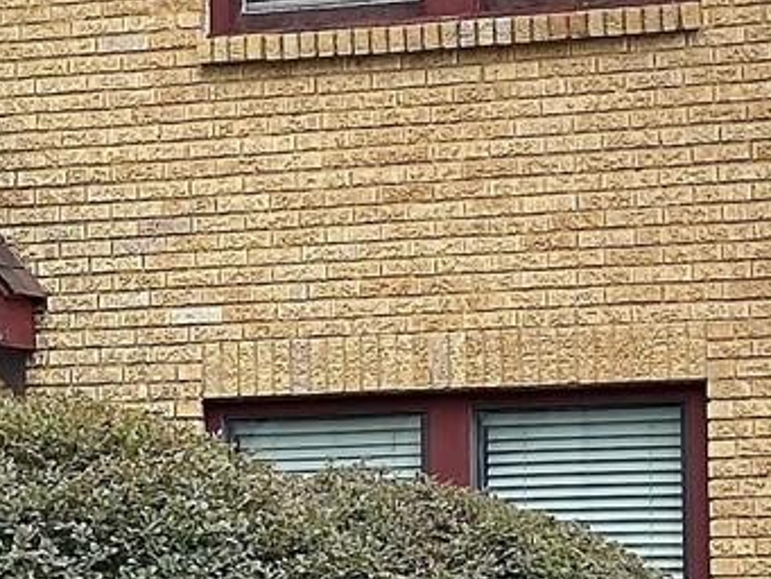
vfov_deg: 9.5
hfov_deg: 12.6
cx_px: 210
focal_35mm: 156
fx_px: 3476
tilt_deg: +6.0
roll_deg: -0.3
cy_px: 414
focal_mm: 4.25
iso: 32
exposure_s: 1/1779
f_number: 1.8
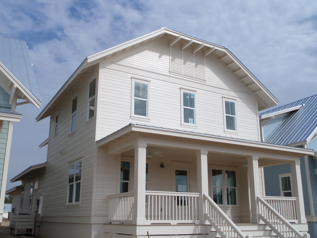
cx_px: 158
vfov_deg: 35.1
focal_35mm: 41
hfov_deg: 45.8
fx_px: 375
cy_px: 119
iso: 80
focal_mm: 6.8
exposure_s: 1/1000
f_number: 5.2
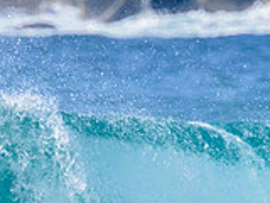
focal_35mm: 2861
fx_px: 22315
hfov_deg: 0.7
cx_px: 236
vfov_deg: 0.5
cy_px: 277
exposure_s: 1/2000
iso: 1100
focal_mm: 800
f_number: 11
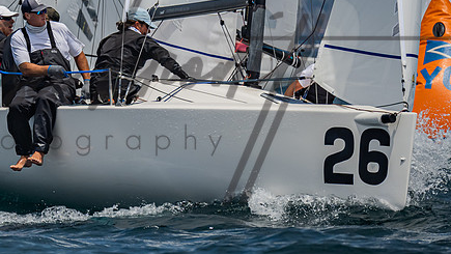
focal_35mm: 757
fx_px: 9056
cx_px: -66
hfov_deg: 2.9
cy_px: -35
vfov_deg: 1.6
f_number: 6.3
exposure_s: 1/2500
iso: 400
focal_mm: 300
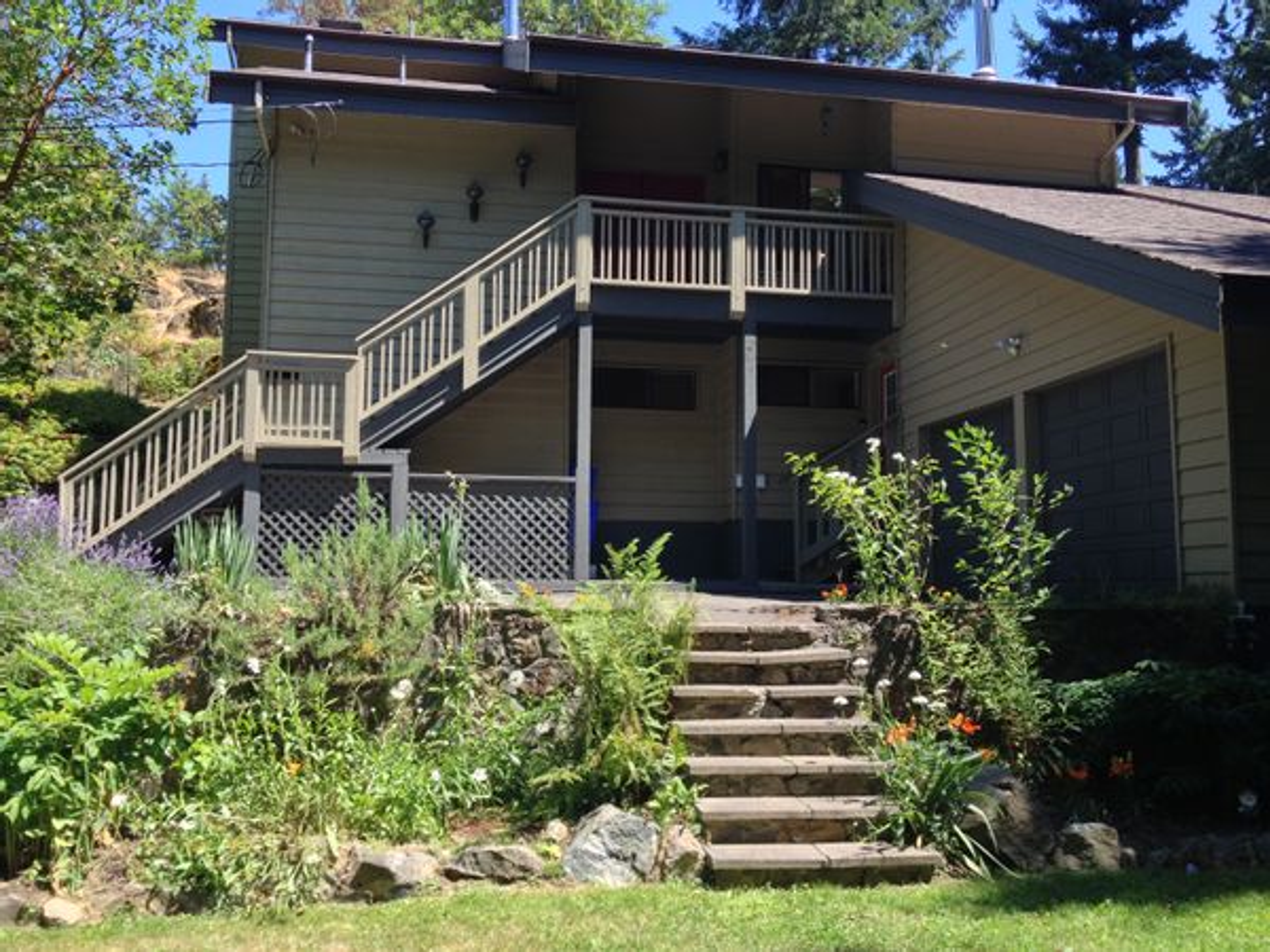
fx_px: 1284
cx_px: 635
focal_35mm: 35
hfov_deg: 52.6
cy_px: 476
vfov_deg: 40.7
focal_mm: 4.28
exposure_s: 1/365
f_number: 2.4
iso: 50
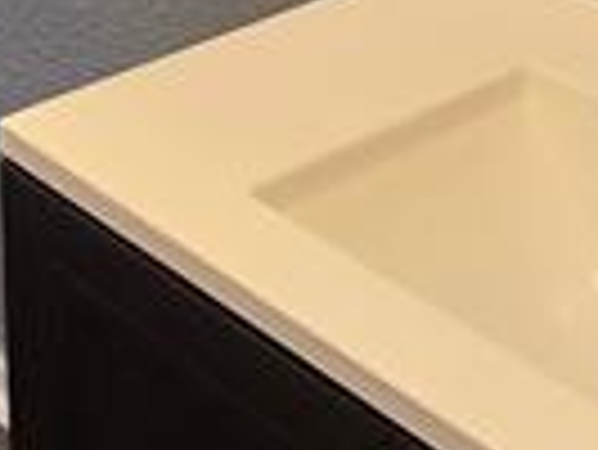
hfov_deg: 19.5
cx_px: 148
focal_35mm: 100
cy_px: -306
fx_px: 1729
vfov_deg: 13.6
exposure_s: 1/120
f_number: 1.9
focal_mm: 2.2
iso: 250
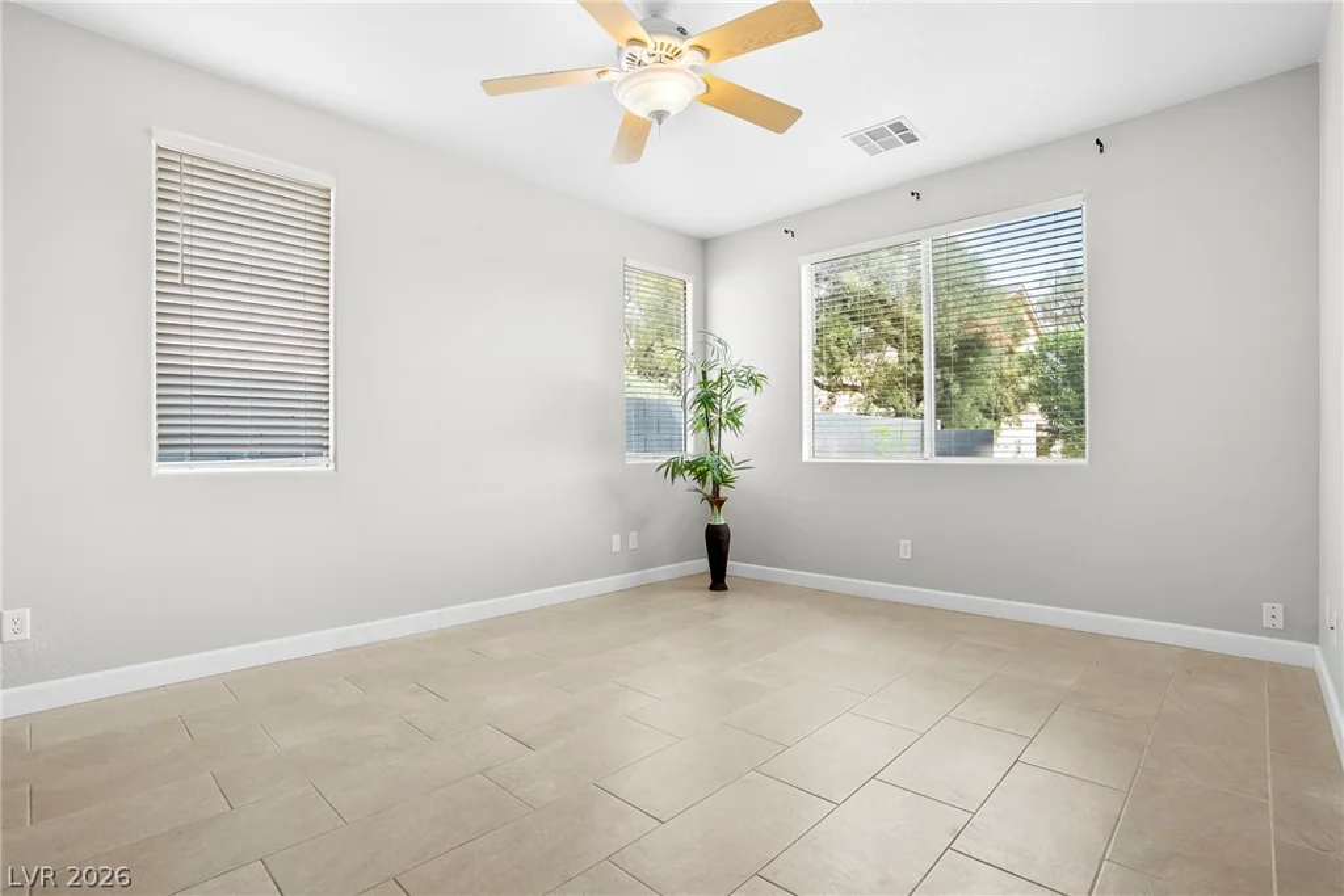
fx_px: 597
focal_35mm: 16
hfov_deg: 96.7
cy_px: 448
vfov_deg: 73.8
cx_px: 672
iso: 800
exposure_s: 1/5
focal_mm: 16
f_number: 9
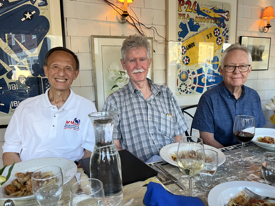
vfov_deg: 53.1
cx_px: 138
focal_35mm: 26
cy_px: 103
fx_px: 207
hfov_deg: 67.3
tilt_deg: -9.2
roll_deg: +0.3
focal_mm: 5.1
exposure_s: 1/60
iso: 80
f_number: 1.6
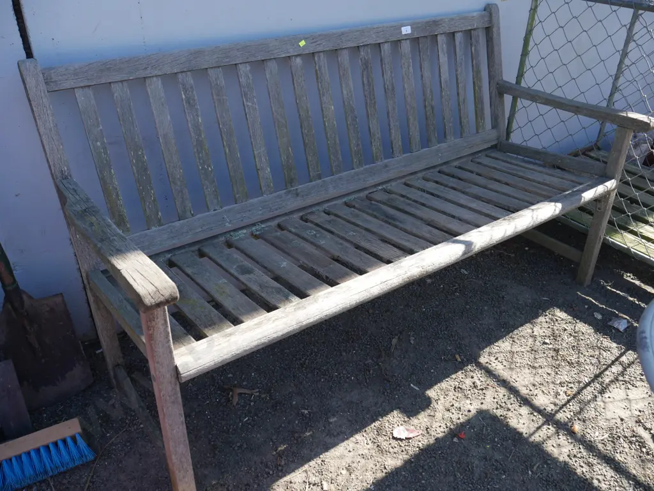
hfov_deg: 63.4
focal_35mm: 28
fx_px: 529
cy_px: 246
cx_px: 327
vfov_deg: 49.8
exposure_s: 1/250
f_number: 5
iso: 200
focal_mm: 14
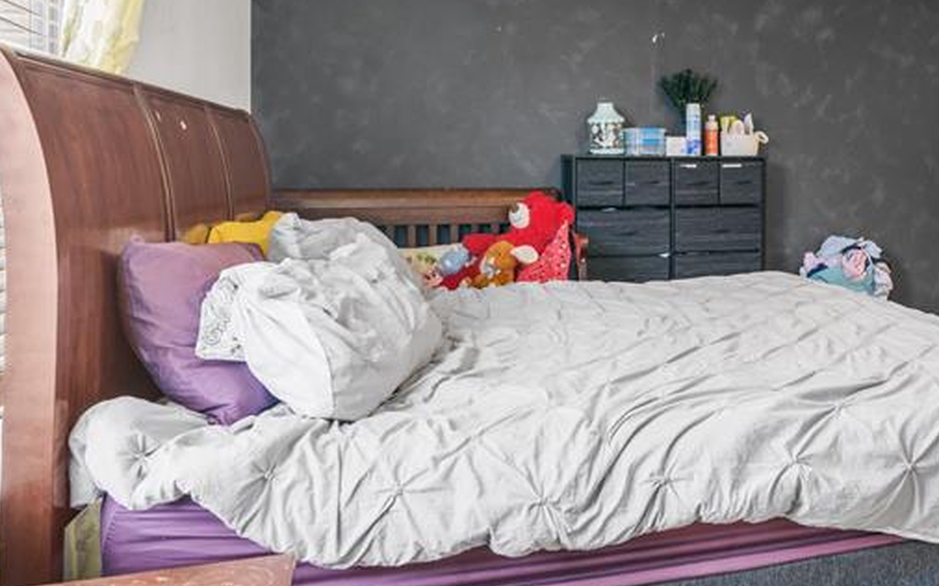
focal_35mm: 33
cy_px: 134
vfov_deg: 37.2
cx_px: 664
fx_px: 844
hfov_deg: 56.2
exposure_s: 1/2
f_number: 8
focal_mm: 16
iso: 400
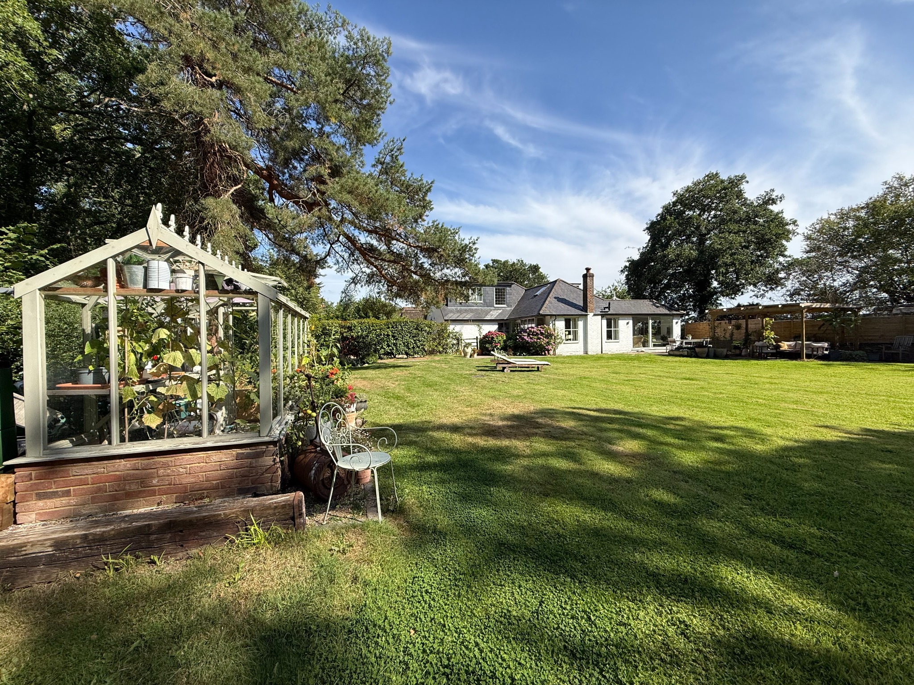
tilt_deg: +0.7
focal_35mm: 14
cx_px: 457
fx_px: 370
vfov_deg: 85.7
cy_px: 342
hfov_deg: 102.1
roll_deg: +0.8
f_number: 2.2
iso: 50
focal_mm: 2.22
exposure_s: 1/1656
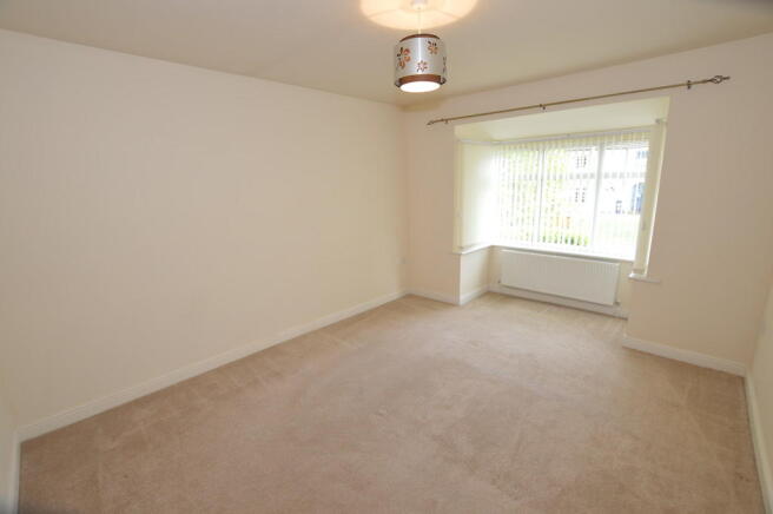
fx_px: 322
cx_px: 386
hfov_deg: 100.4
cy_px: 257
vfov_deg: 77.2
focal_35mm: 15
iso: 200
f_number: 5
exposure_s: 1/20
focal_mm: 10
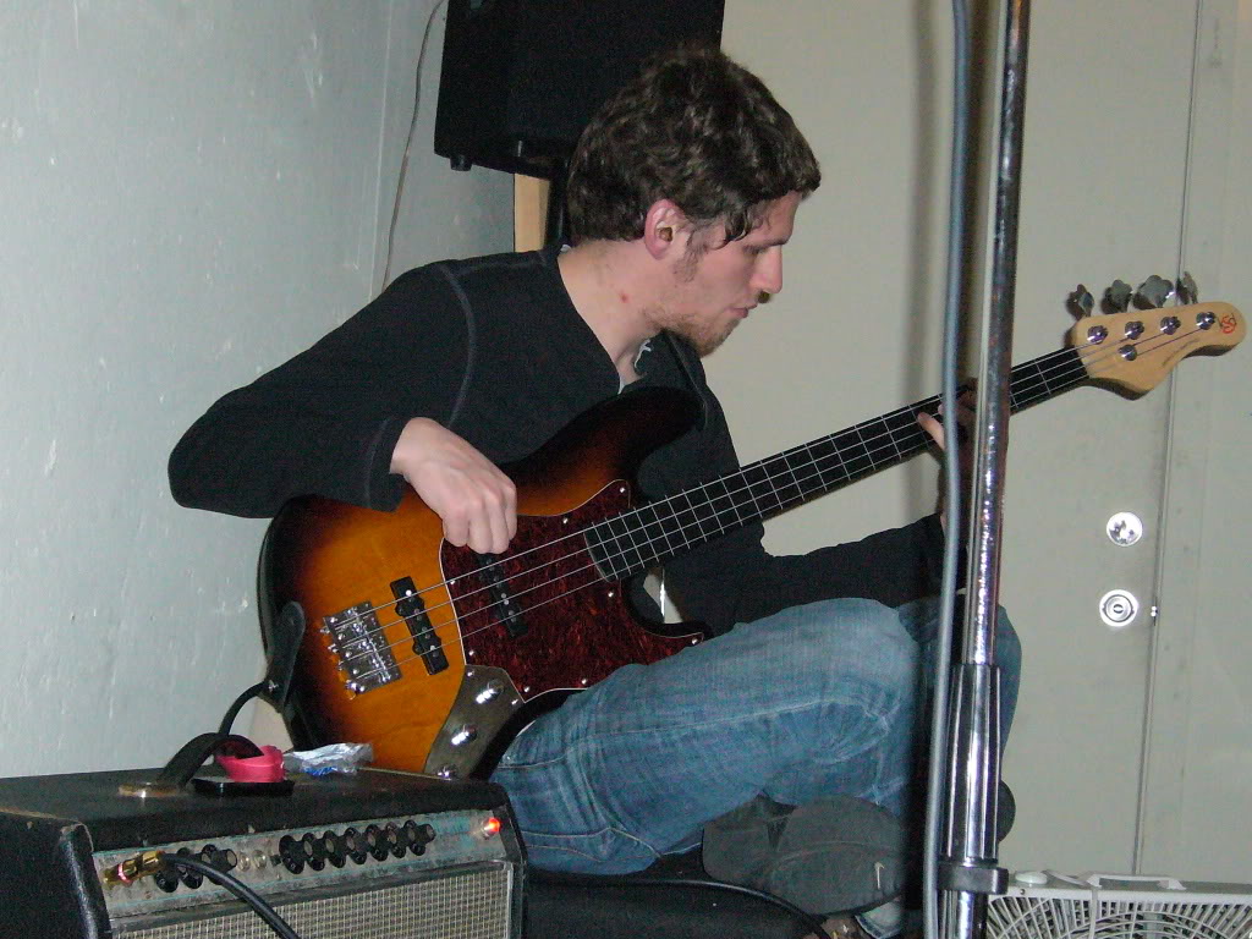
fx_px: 2713
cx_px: 626
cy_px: 470
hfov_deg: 26.0
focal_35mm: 75
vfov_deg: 19.6
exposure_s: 1/30
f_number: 3.5
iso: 400
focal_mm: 9.1
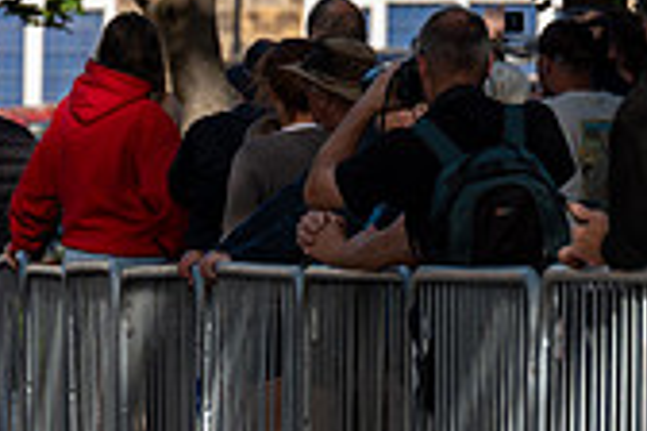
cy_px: 67
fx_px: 12058
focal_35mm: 671
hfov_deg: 3.1
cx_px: -420
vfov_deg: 2.0
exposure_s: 1/1000
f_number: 5
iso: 160
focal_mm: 194
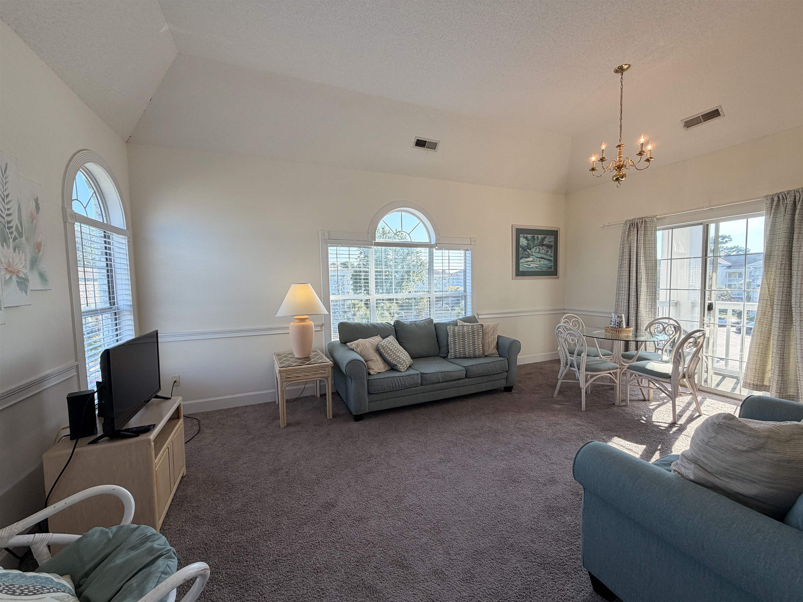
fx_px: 325
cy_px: 301
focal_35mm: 14
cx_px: 402
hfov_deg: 102.1
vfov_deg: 85.7
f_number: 2.2
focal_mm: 2.22
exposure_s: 1/141
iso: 50
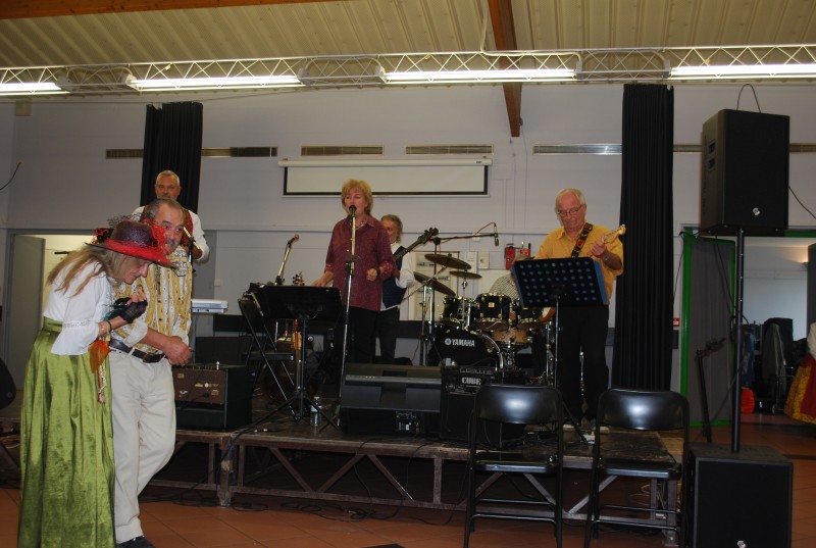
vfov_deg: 37.0
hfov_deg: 53.0
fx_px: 818
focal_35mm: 36
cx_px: 408
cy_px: 274
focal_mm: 24
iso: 250
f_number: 4.2
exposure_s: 1/60
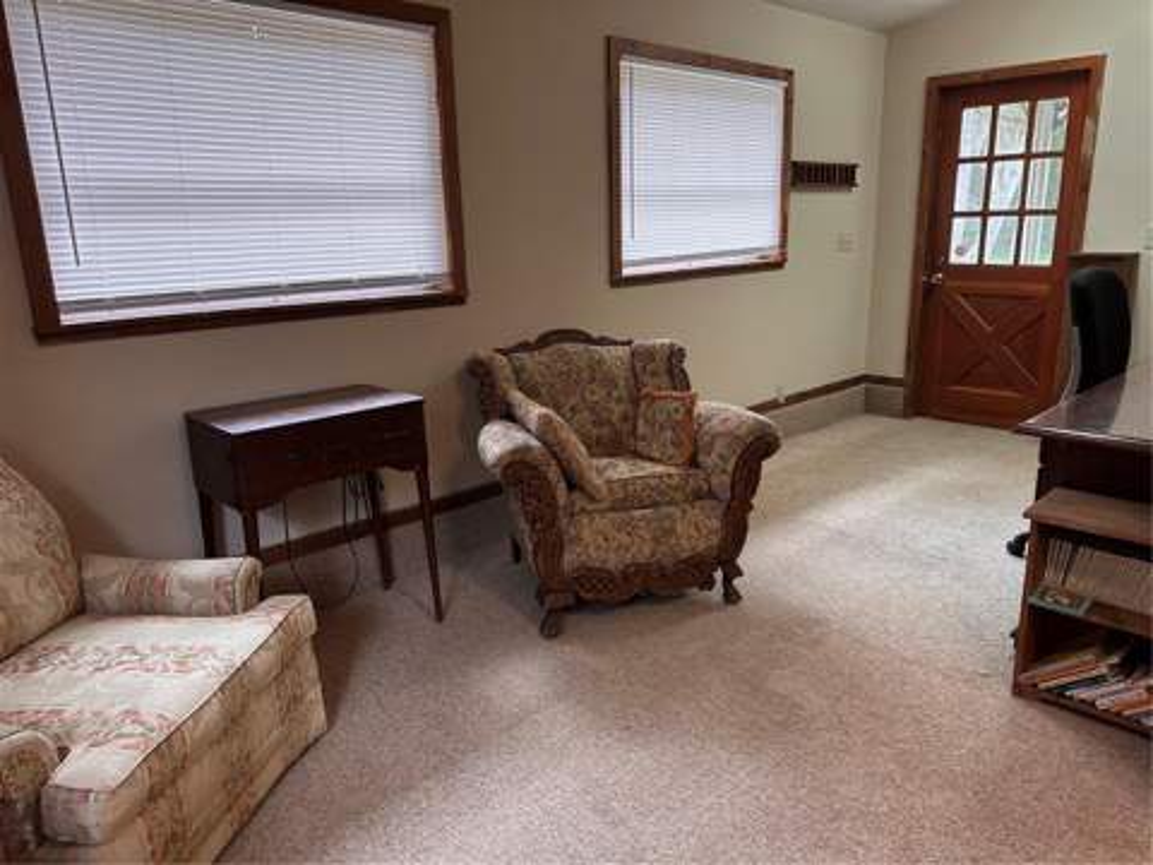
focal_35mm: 24
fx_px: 799
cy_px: 432
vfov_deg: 56.8
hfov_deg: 71.6
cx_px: 576
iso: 250
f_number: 1.78
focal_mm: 6.86
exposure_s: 1/60
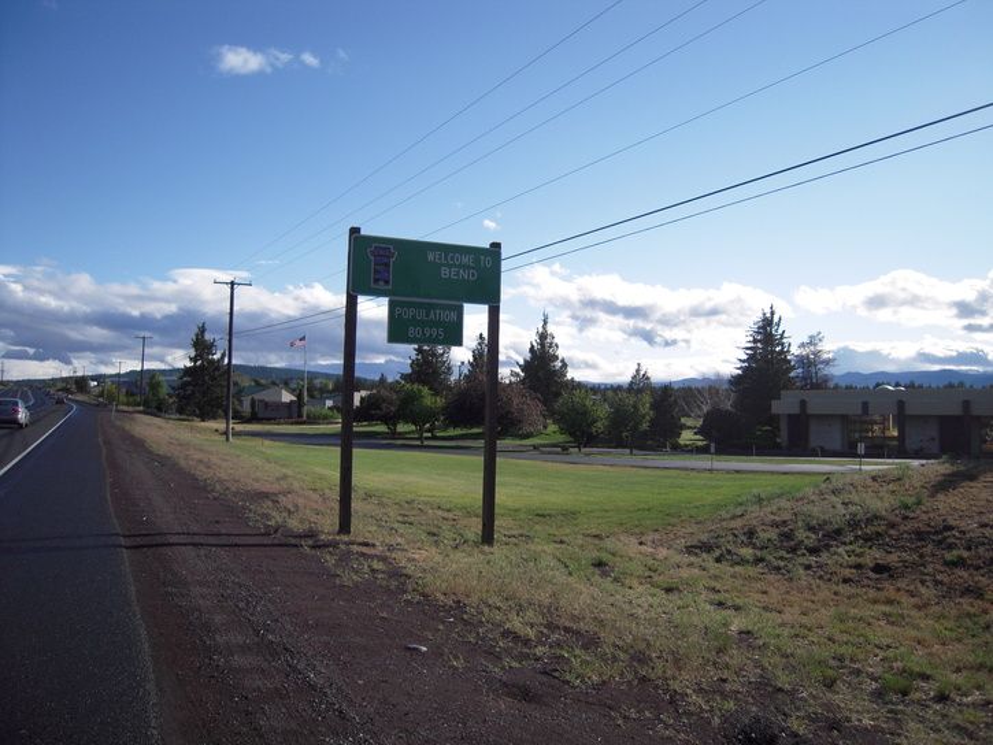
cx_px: 496
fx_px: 803
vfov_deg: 49.8
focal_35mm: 28
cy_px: 372
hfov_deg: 63.4
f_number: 5.4
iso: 100
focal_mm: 5
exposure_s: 1/500
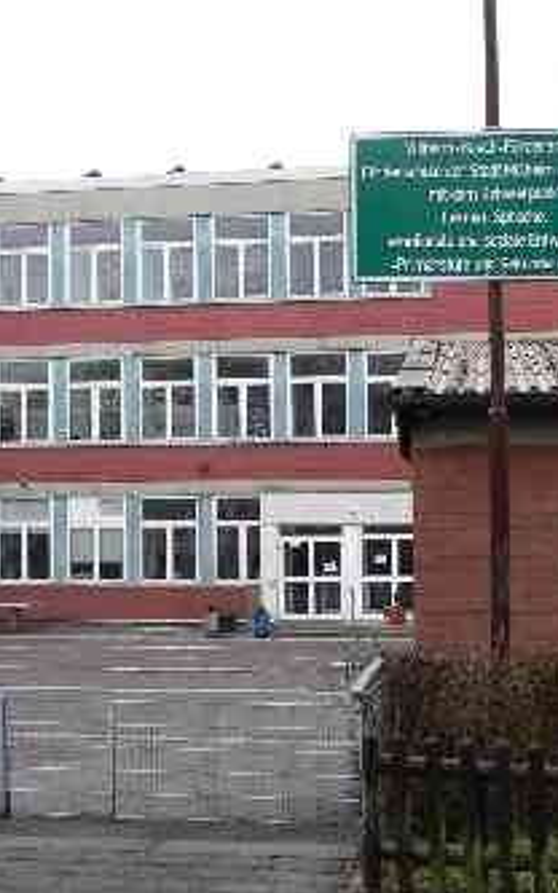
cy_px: 449
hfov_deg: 20.5
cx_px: 169
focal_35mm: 63
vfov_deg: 32.5
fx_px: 1534
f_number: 4
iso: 400
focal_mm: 7.3
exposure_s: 1/250
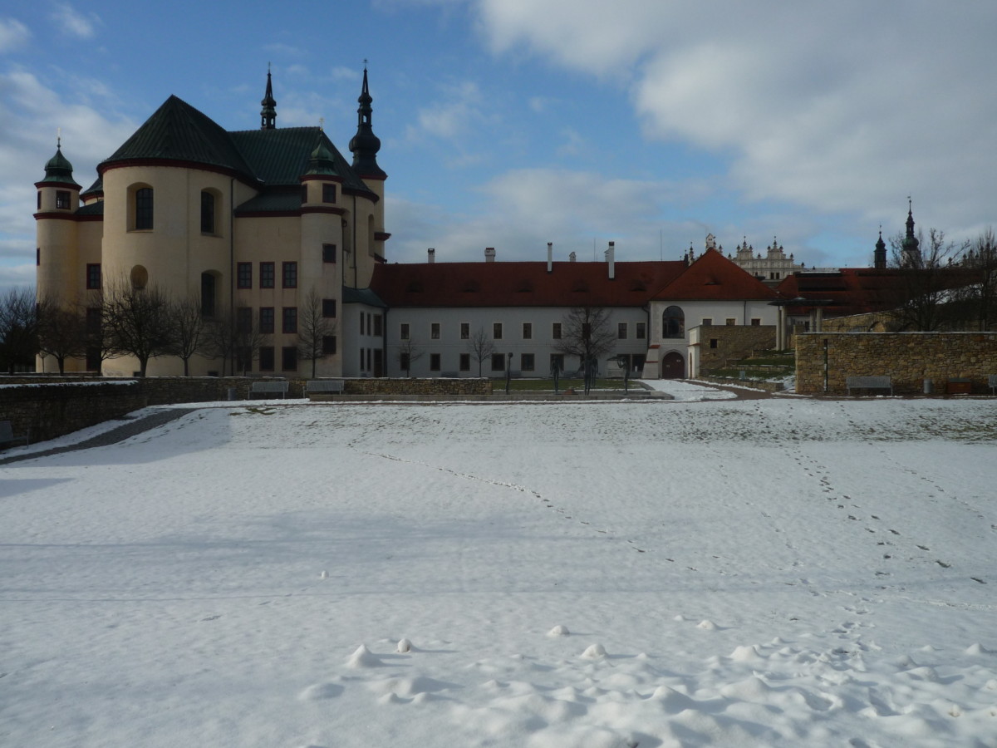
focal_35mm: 33
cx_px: 498
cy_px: 374
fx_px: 950
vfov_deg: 42.9
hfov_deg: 55.4
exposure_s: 1/640
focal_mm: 5.8
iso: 100
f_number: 5
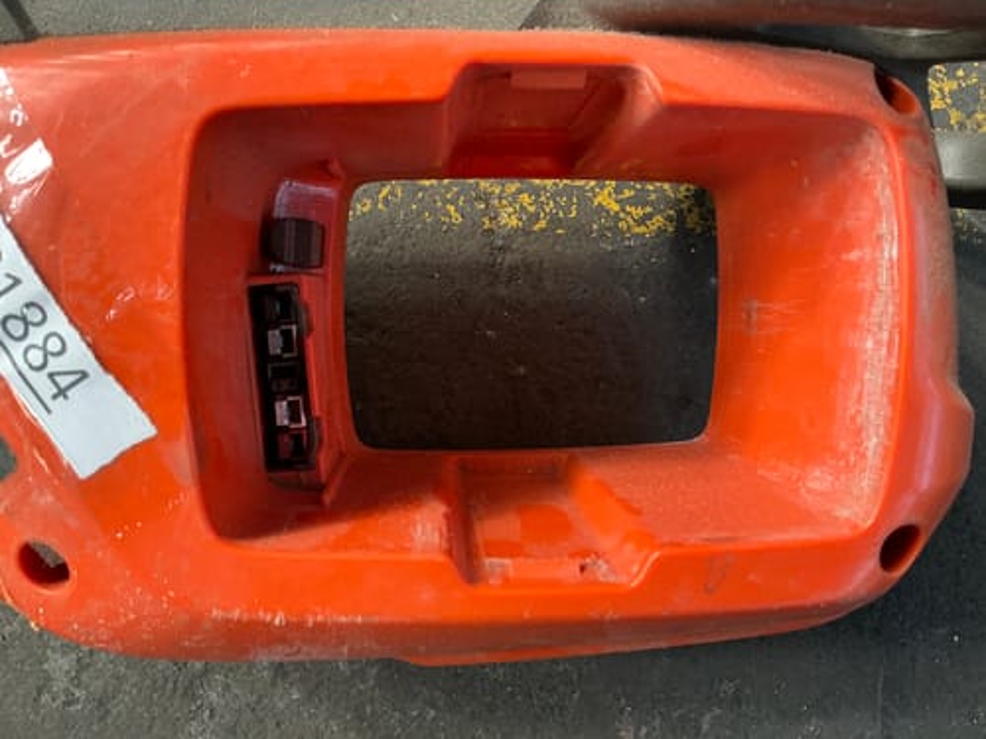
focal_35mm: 28
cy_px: 370
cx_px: 493
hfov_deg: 63.4
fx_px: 798
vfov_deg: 49.7
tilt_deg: -77.8
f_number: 1.8
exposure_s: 1/60
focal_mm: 3
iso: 80
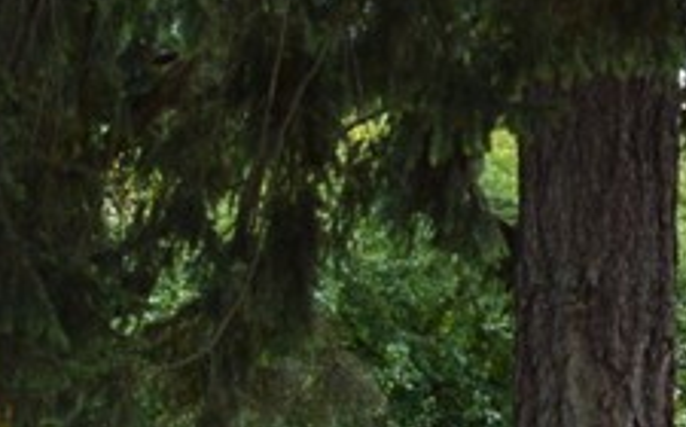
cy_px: 1148
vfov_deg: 5.9
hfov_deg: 9.4
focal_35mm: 208
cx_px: -712
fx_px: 3884
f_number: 9
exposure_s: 1/125
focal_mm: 18
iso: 400
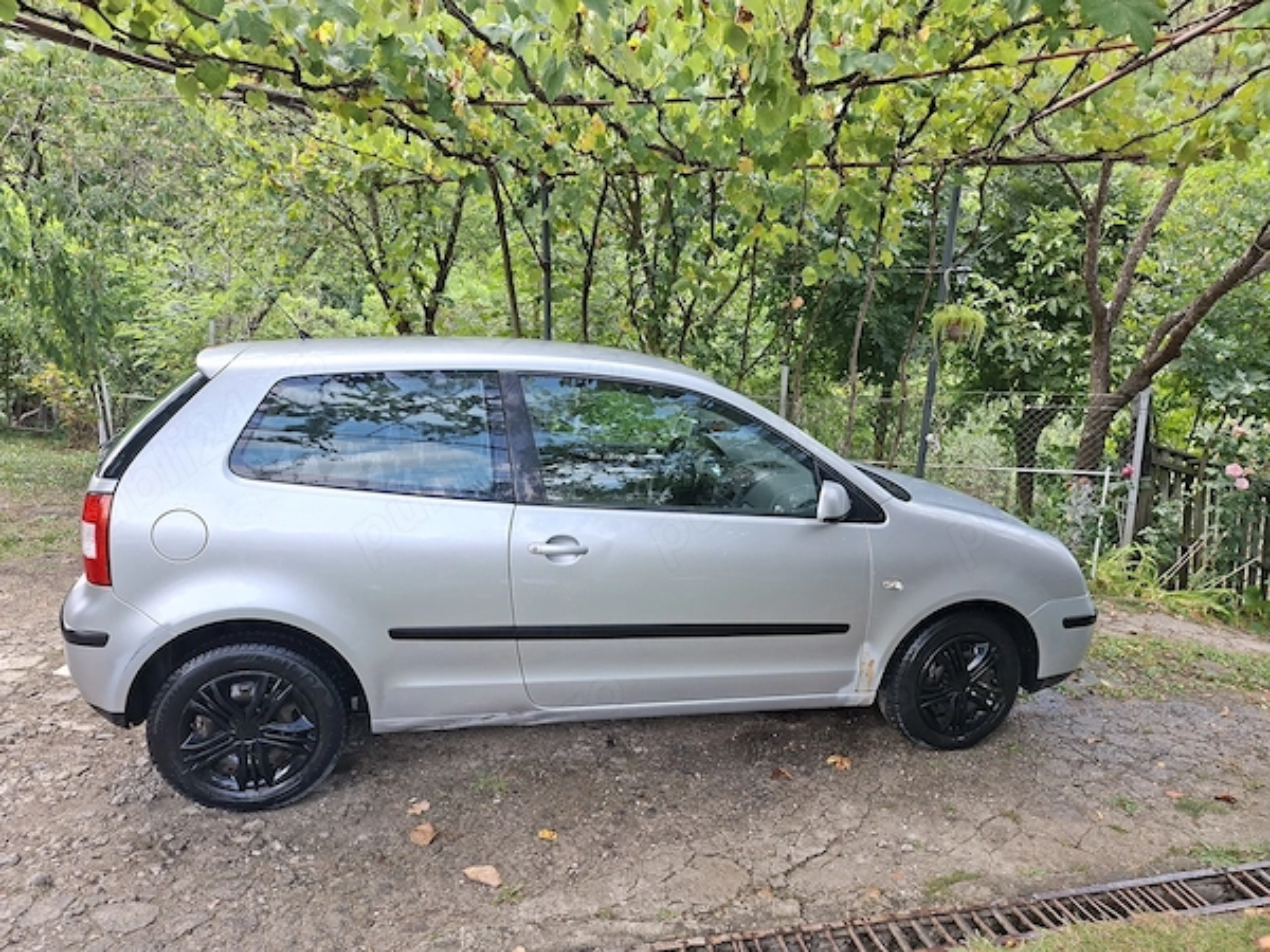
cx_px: 635
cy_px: 476
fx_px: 844
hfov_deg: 73.9
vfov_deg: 58.9
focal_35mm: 23
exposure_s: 1/204
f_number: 1.8
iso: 50
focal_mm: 5.54
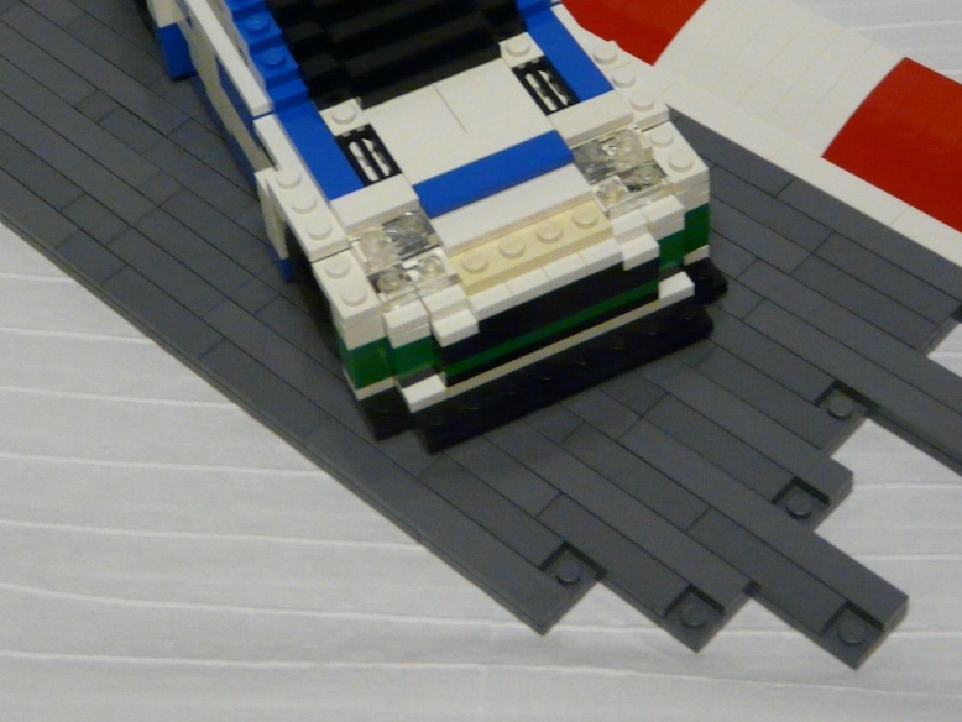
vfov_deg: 19.8
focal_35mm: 74
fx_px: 2057
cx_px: 434
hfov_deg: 26.3
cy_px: 176
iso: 400
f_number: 3.2
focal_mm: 7.4
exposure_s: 1/20
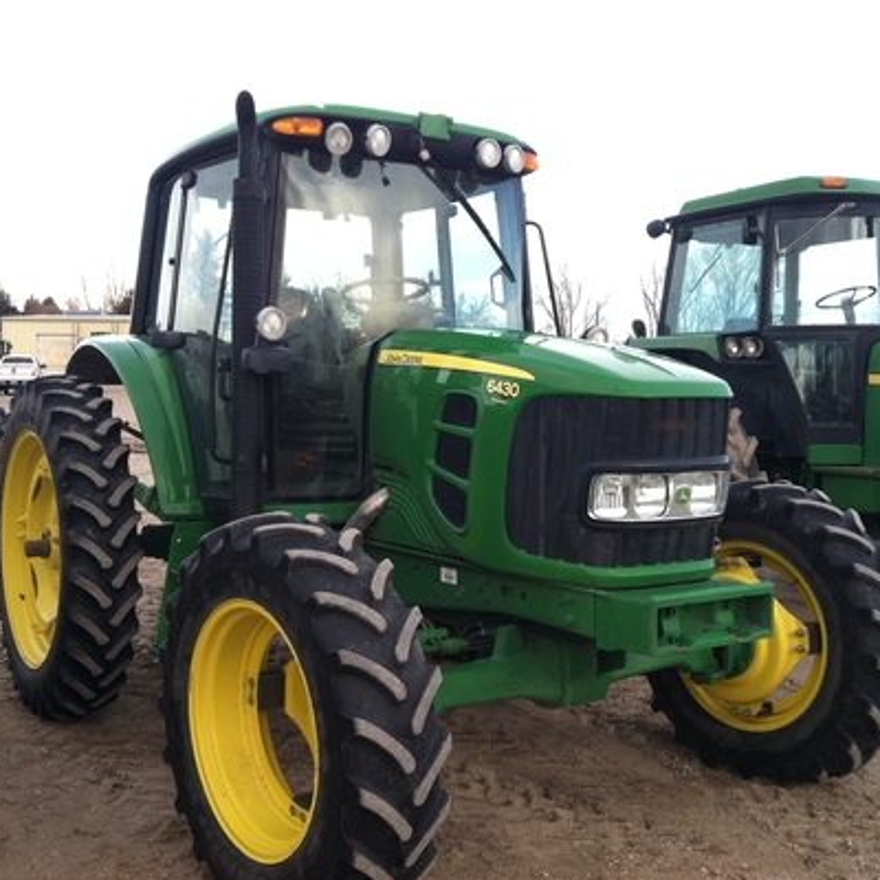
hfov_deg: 40.0
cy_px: 440
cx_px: 429
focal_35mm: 42
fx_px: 1208
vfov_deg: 40.0
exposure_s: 1/224
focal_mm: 3.85
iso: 80
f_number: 2.8
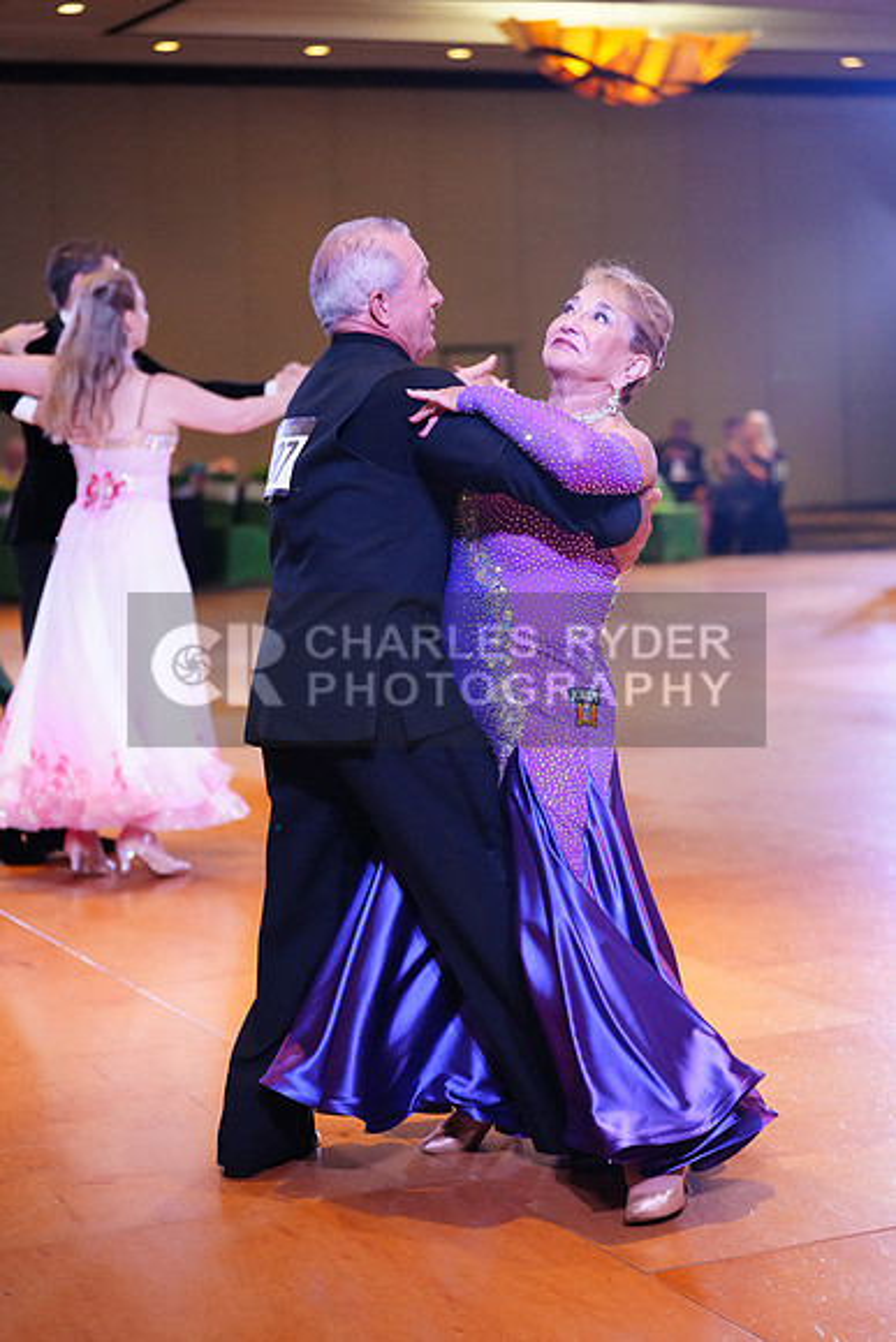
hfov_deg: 19.5
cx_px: 448
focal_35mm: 70
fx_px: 2612
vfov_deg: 28.8
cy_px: 671
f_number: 2.8
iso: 5000
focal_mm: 70
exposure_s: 1/400
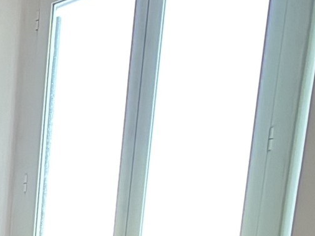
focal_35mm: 71
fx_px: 646
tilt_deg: -9.6
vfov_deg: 16.9
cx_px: -319
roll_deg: +0.7
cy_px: 434
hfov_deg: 18.2
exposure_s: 1/24
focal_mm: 2.22
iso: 500
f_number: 2.2
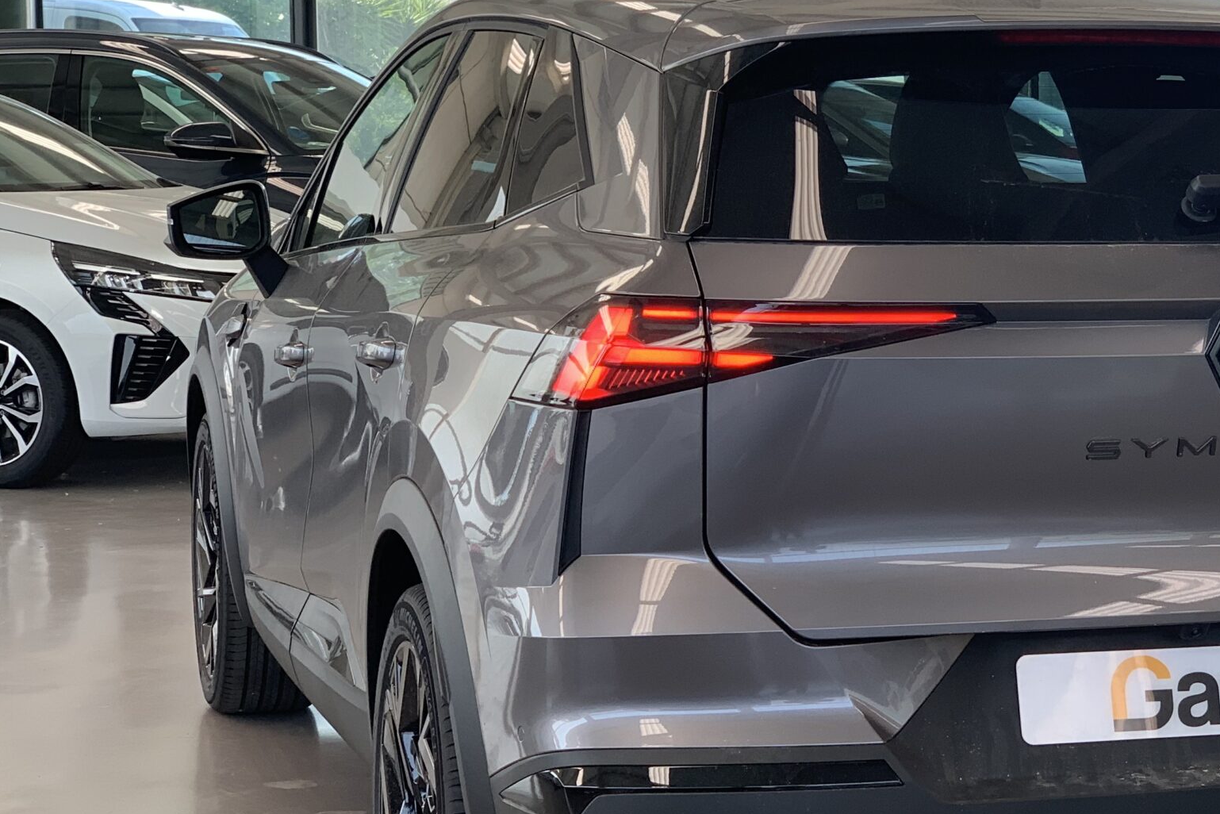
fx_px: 3050
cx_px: 963
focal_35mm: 90
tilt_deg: -6.9
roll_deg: -1.2
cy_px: 455
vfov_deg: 15.2
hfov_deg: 22.3
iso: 40
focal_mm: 6
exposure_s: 1/122
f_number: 2.4
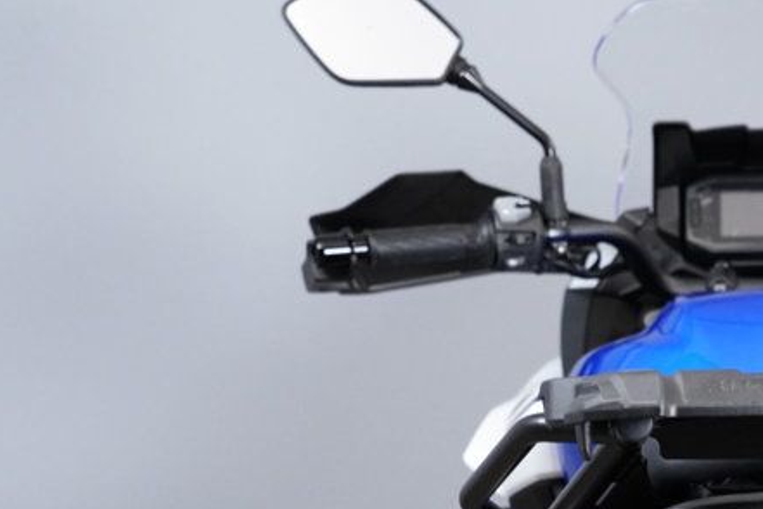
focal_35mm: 165
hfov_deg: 12.3
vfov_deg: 8.3
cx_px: 765
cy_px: 423
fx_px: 3497
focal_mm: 71
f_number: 7.1
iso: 5000
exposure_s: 1/125
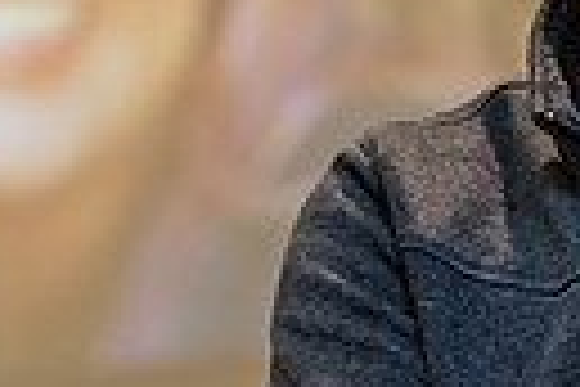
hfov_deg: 4.7
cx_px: 665
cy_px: 223
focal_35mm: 441
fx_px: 7104
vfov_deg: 3.1
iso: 1600
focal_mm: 98
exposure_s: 1/160
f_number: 3.5
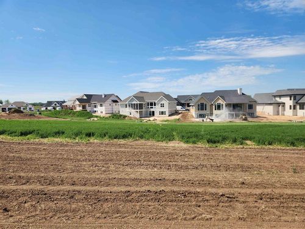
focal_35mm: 23
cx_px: 152
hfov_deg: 73.9
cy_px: 114
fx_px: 203
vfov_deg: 58.9
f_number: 1.8
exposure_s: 1/1756
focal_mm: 5.4
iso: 20
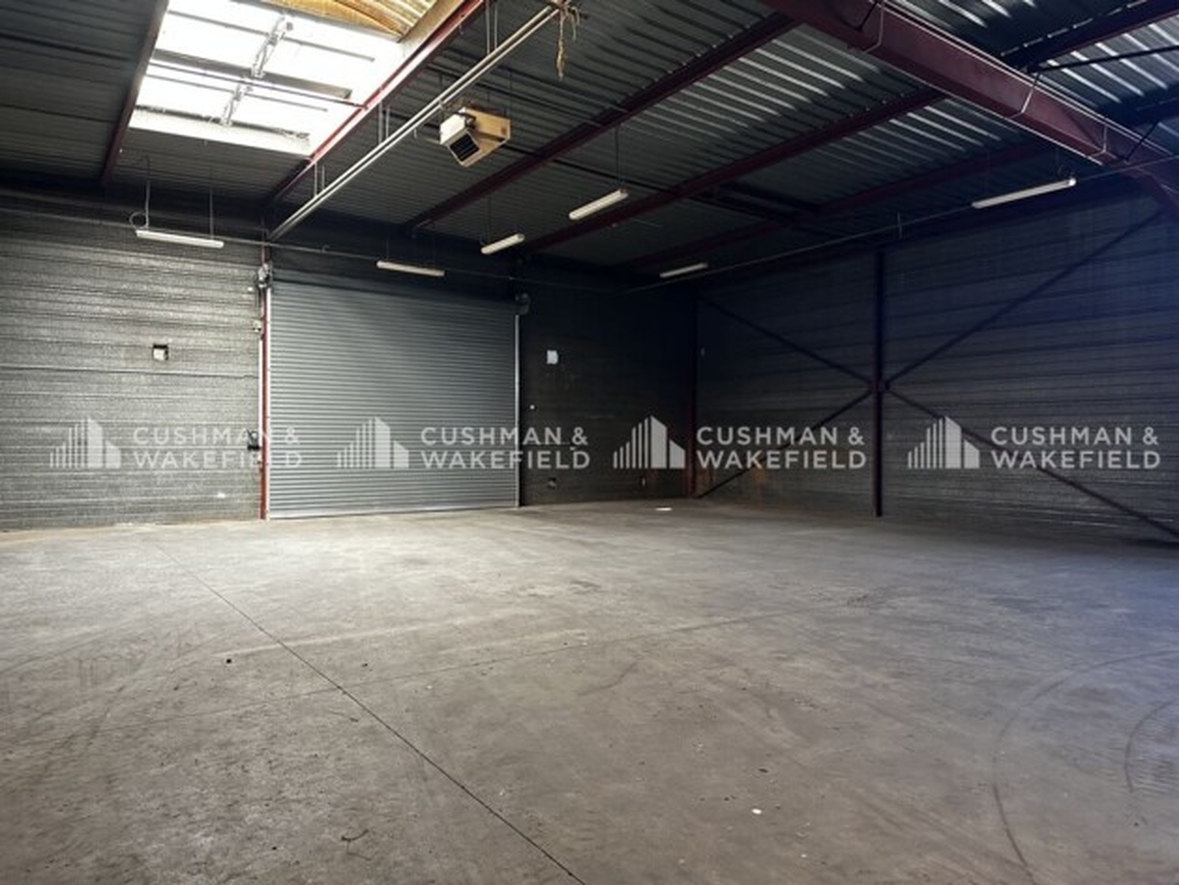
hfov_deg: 71.6
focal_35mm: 24
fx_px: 818
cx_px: 590
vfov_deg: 56.8
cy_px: 442
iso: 400
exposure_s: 1/60
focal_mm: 6.86
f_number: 1.78
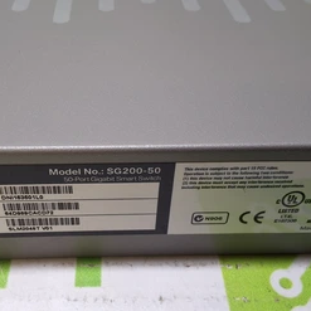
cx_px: 123
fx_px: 407
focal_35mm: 40
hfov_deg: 41.7
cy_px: 169
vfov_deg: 41.8
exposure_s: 1/40
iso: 40
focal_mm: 2.91
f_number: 1.9
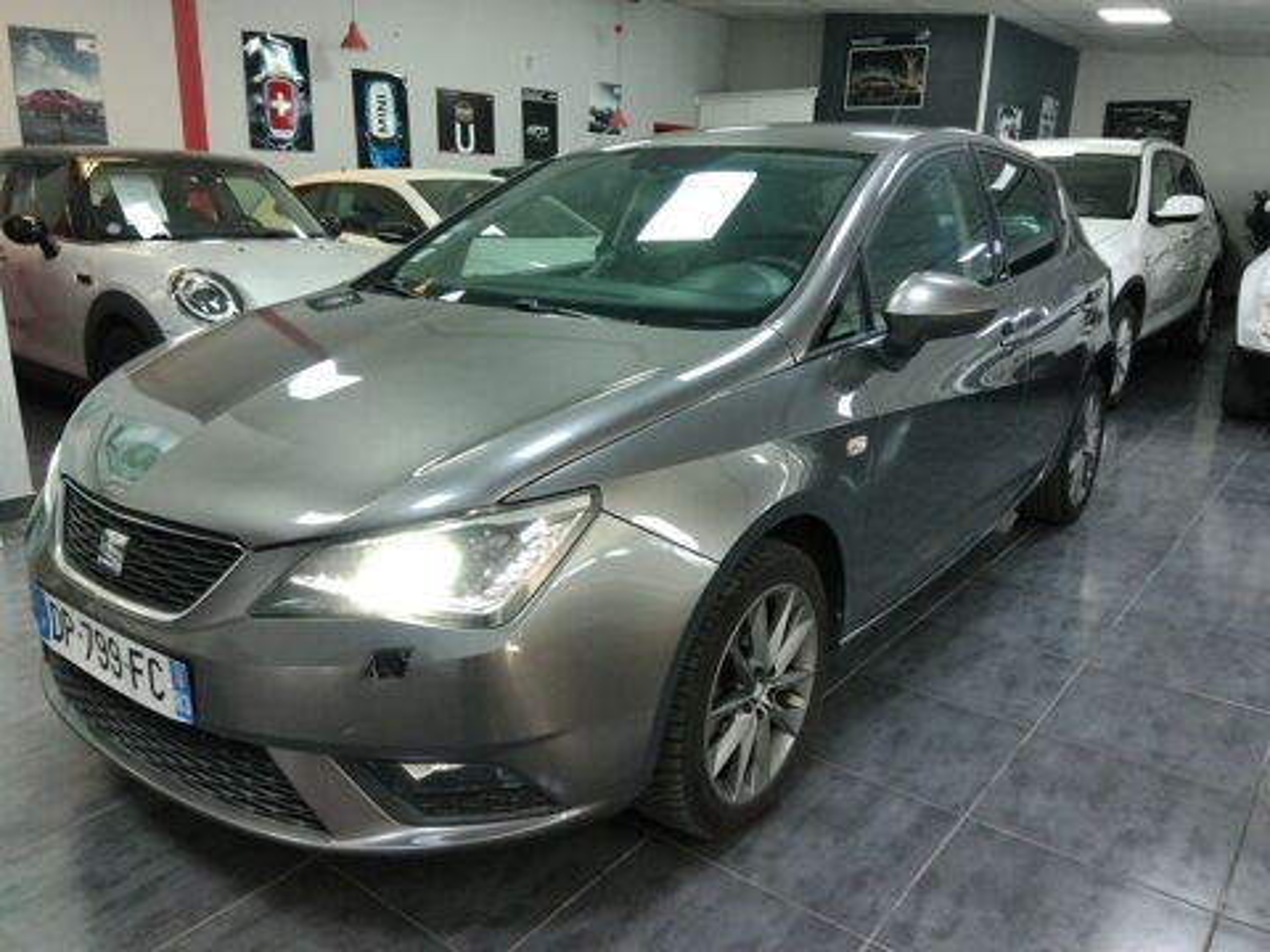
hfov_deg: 67.3
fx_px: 954
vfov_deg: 53.1
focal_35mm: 26
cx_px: 635
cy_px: 476
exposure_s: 1/33
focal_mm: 3
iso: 538
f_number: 2
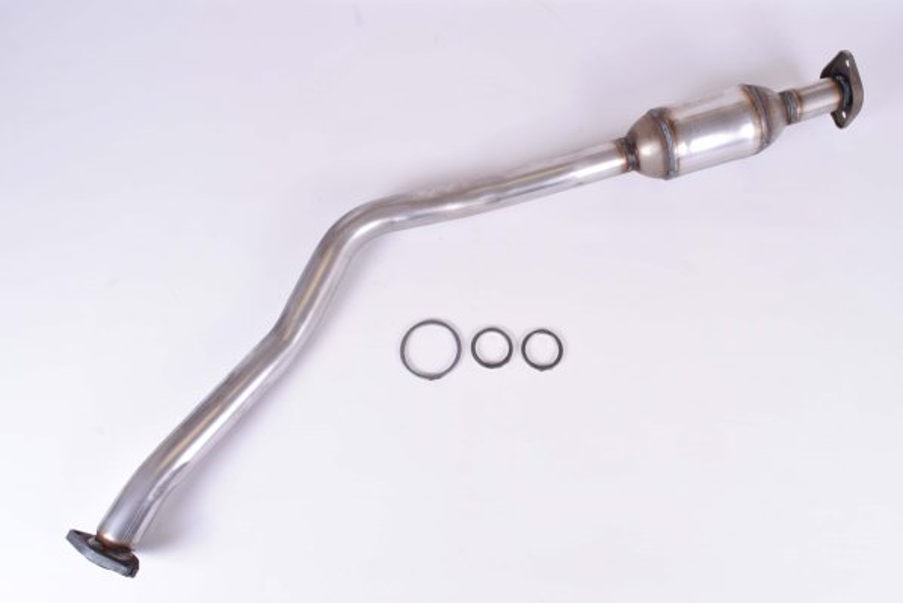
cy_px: 302
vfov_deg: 43.6
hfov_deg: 61.9
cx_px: 452
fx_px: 753
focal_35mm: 30
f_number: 16
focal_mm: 20
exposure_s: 1/80
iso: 400
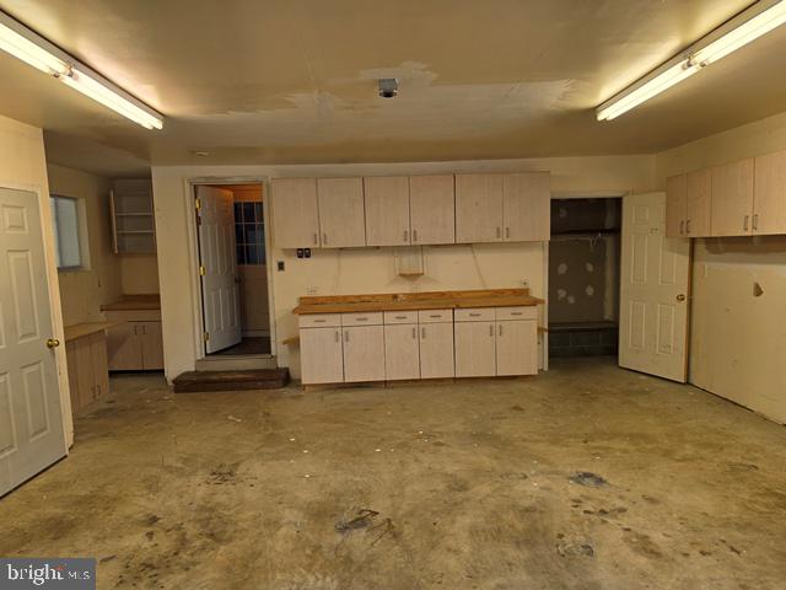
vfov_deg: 58.9
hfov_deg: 73.9
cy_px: 295
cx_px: 393
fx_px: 522
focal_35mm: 23
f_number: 1.4
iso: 50
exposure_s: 1/120
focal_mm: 6.5
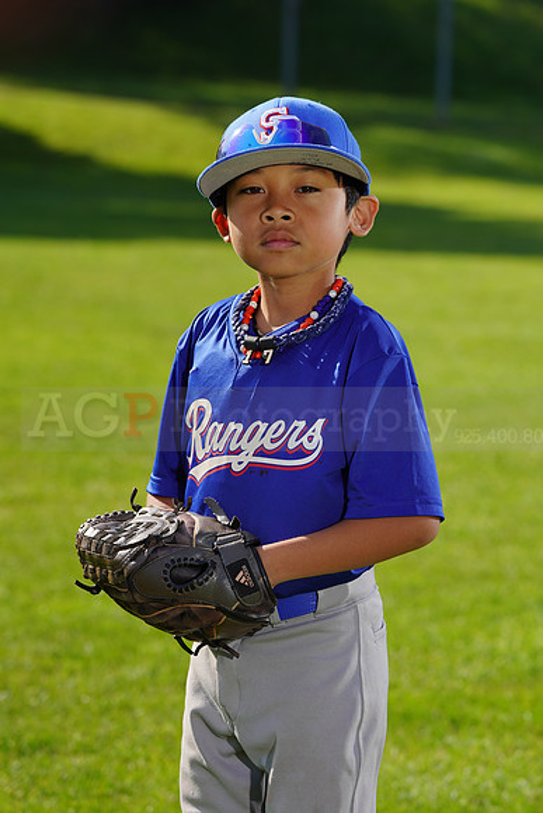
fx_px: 4183
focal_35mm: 185
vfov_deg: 11.1
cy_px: 406
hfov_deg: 7.4
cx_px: 272
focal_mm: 185
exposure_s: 1/250
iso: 100
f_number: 9
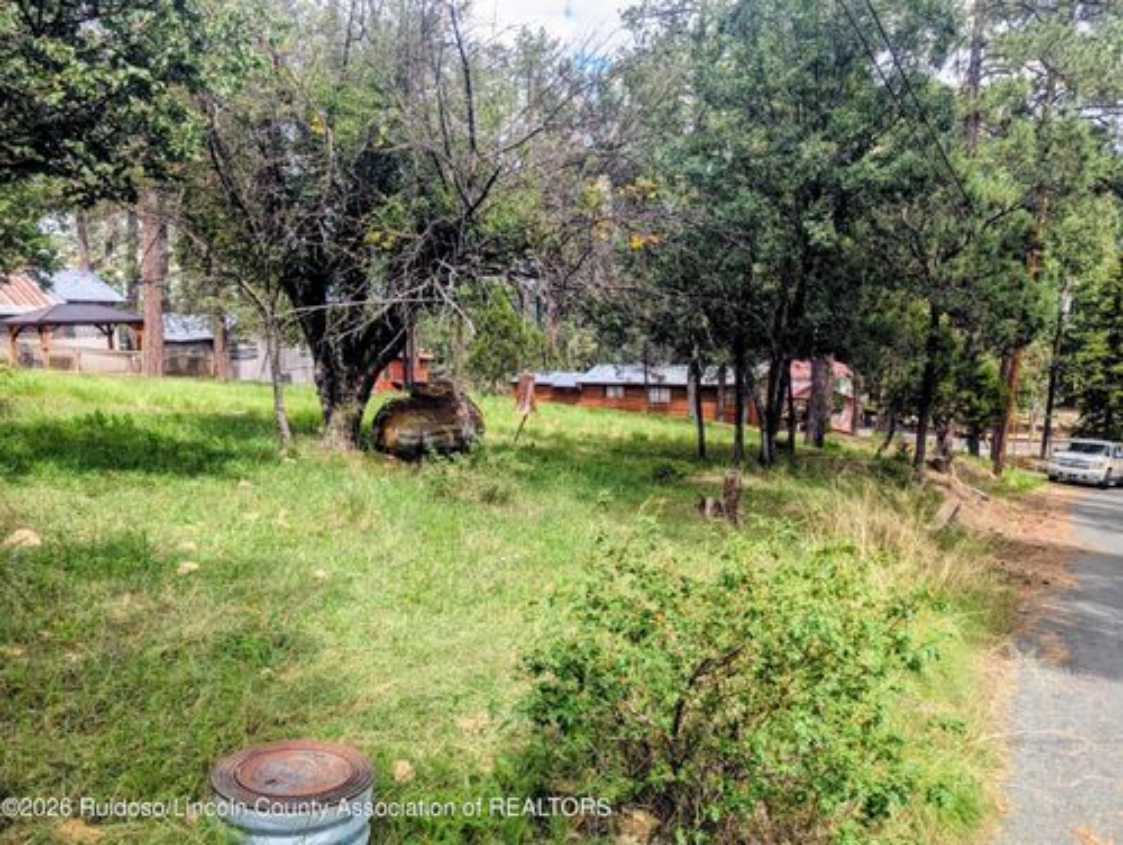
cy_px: 422
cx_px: 562
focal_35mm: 24
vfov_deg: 56.9
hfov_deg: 71.5
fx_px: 779
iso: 19
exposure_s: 1/647
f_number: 1.68
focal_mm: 6.9
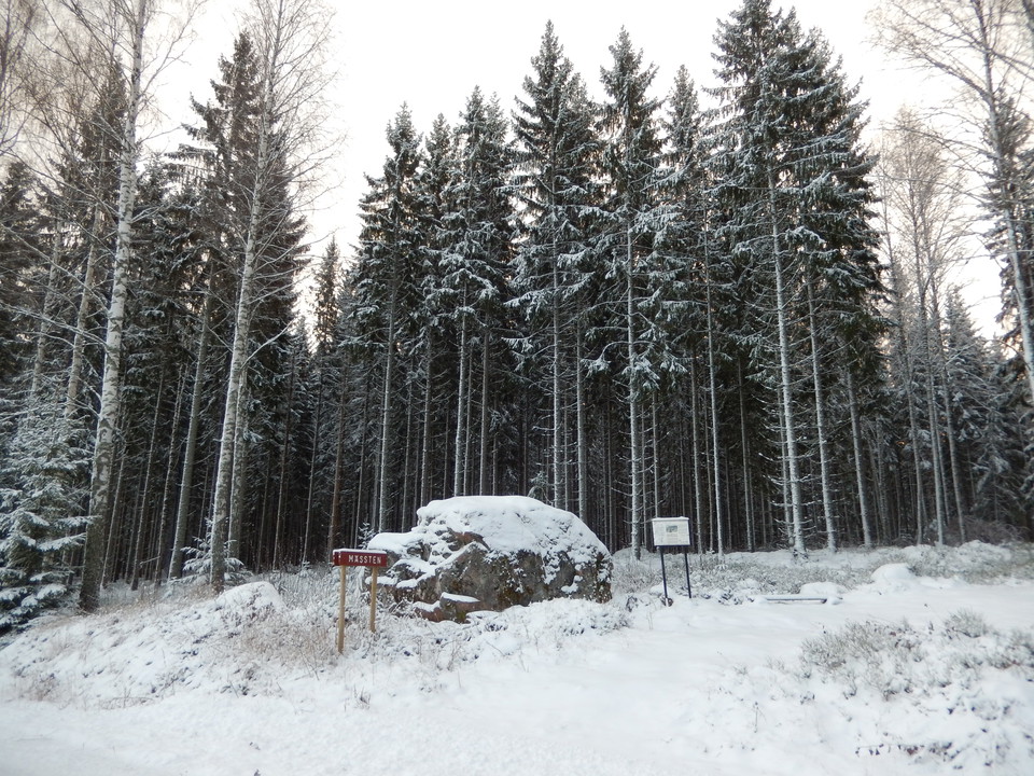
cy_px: 388
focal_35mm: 25
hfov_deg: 69.4
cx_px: 517
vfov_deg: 54.9
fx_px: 747
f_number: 3.4
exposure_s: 1/100
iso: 125
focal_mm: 4.5
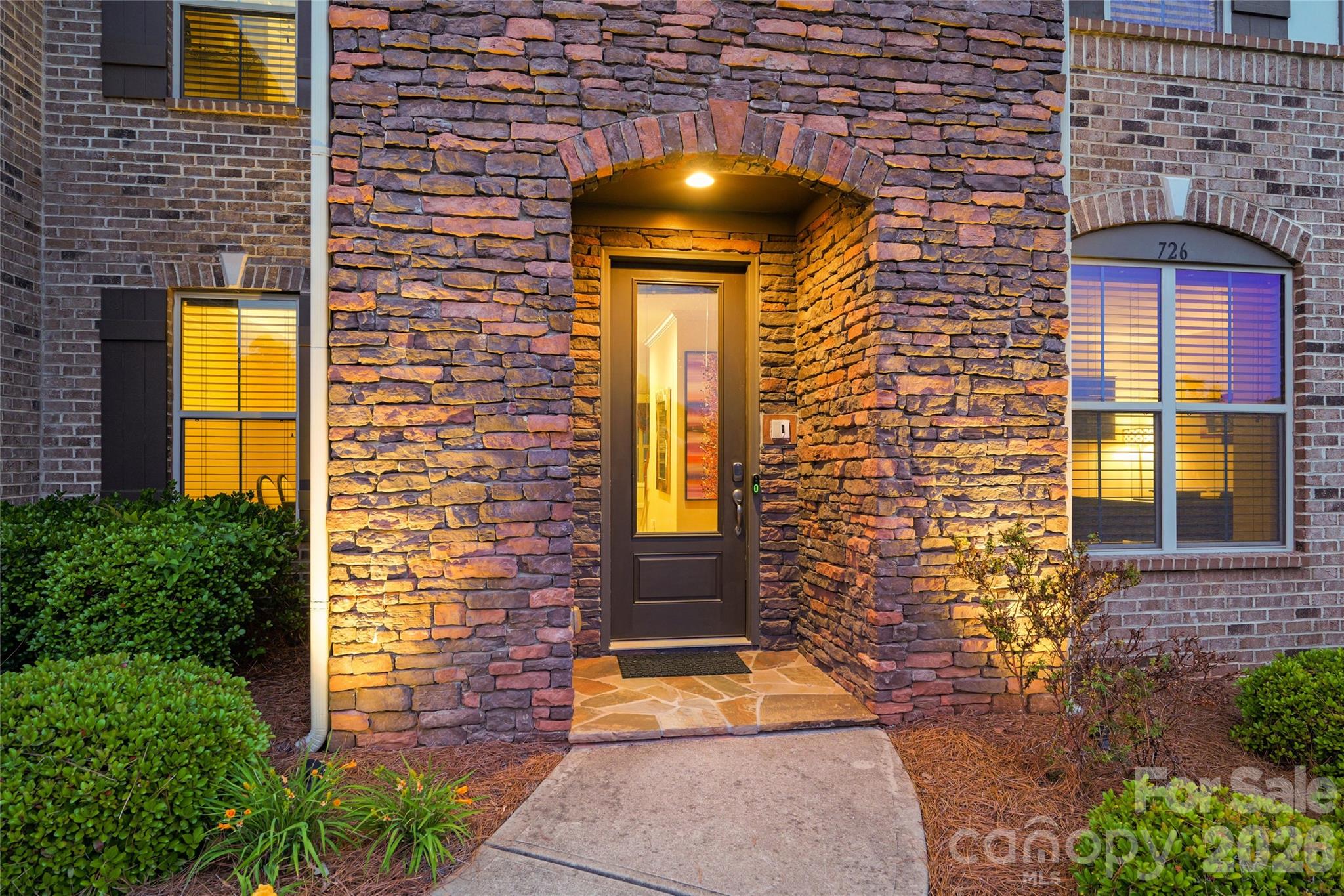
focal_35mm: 20
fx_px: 747
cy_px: 448
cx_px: 672
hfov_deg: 84.0
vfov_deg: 61.9
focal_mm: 20
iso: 800
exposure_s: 1
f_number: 8
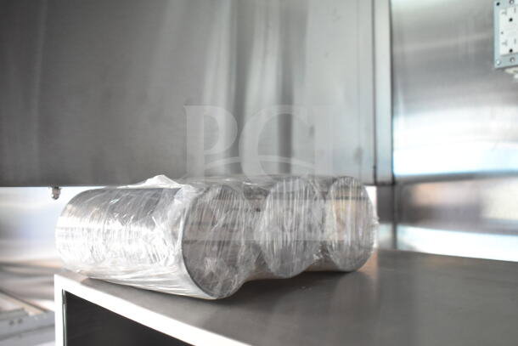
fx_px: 540
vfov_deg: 35.5
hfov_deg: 51.3
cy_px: 173
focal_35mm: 38
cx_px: 259
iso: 2000
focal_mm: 25
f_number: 4
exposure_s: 1/40
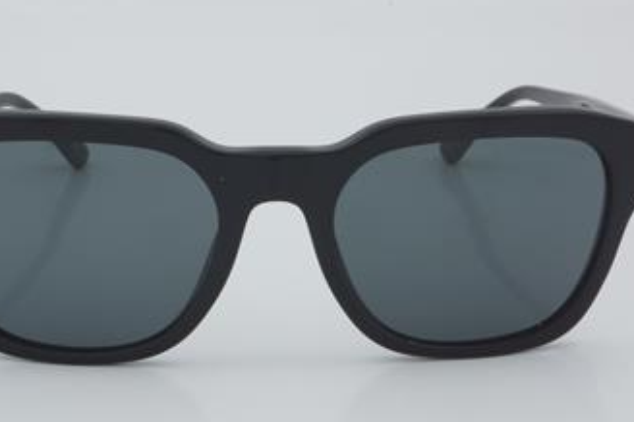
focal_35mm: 101
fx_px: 1770
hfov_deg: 20.3
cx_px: 273
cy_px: 217
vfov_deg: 13.6
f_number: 32
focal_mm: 55
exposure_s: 1/4
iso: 100
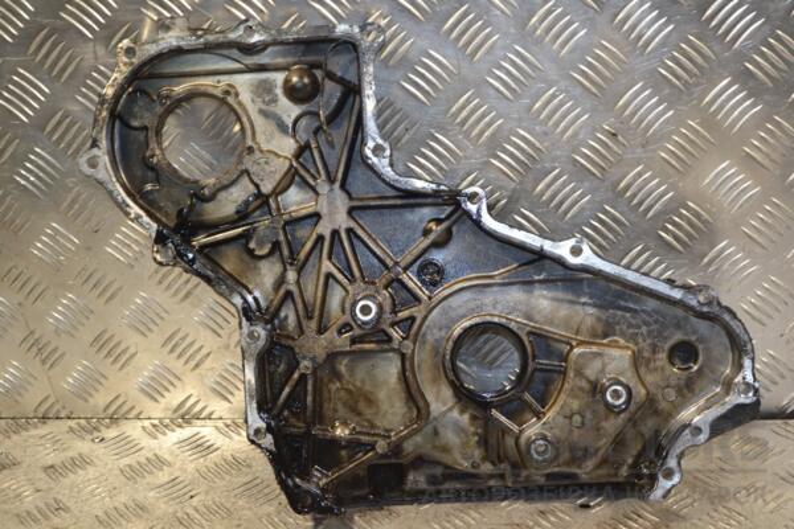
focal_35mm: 66
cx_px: 397
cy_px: 264
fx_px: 1456
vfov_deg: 20.6
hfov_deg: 30.5
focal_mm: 44
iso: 450
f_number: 5.3
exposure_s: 1/60
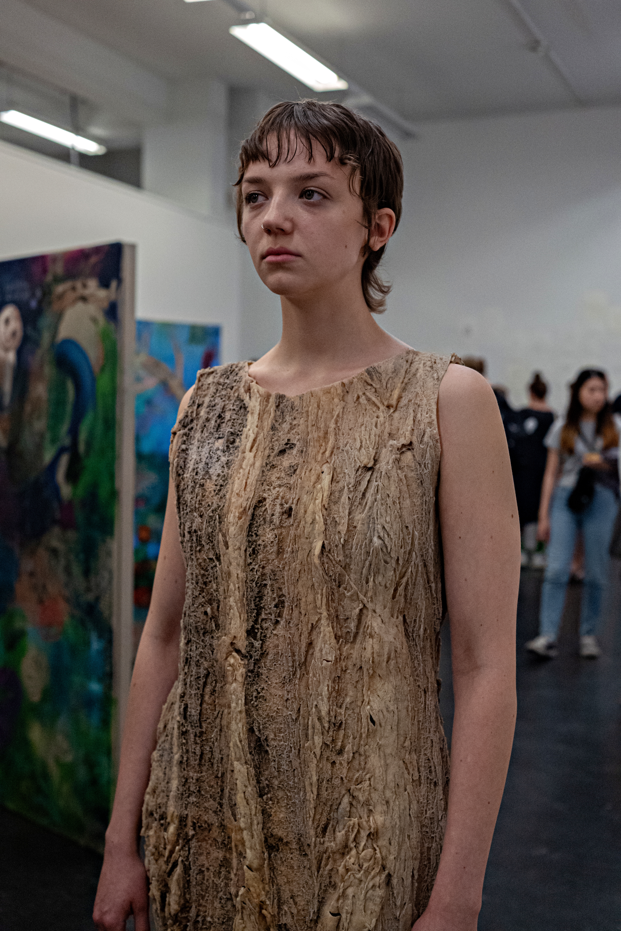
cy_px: 466
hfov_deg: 29.9
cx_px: 310
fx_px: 1164
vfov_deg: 43.6
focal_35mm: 45
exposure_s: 1/800
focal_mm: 45
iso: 3200
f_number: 4
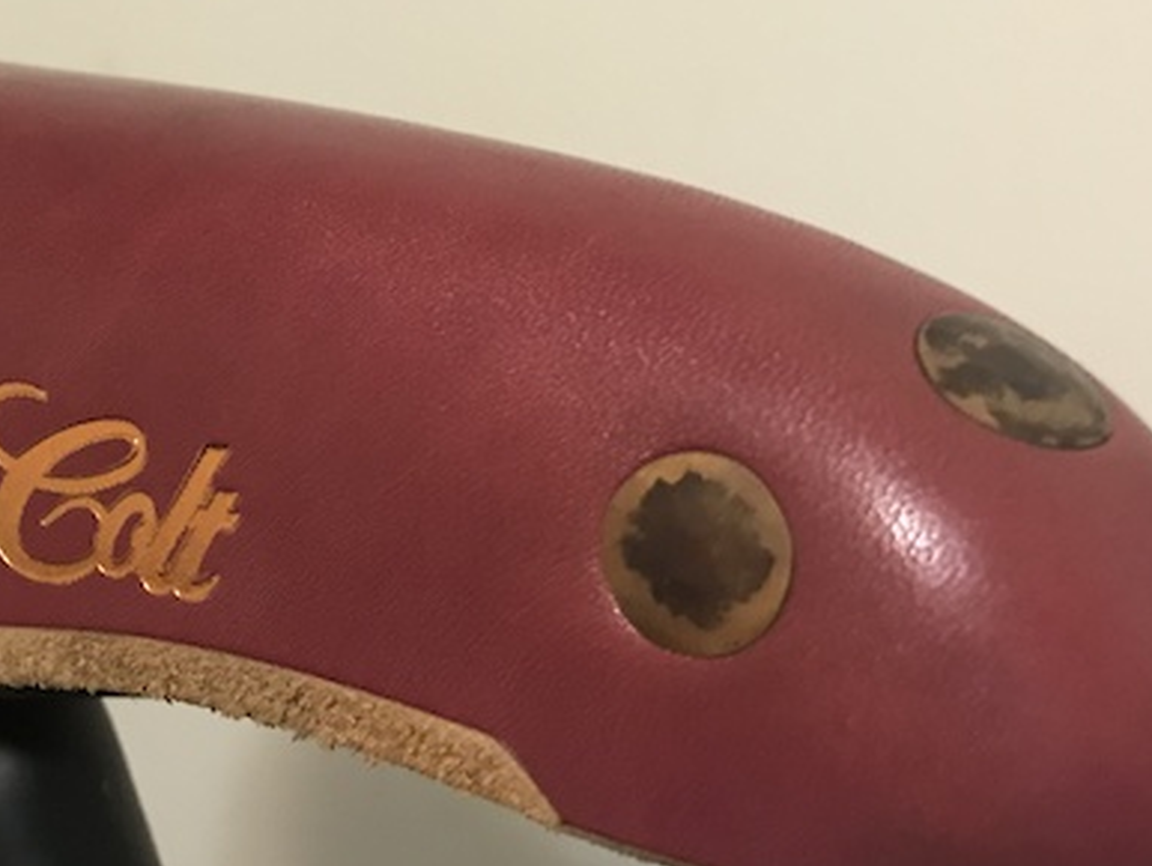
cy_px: 361
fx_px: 1931
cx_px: 182
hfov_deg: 32.1
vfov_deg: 25.2
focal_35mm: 58
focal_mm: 3.99
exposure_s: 1/12
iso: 100
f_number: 1.8
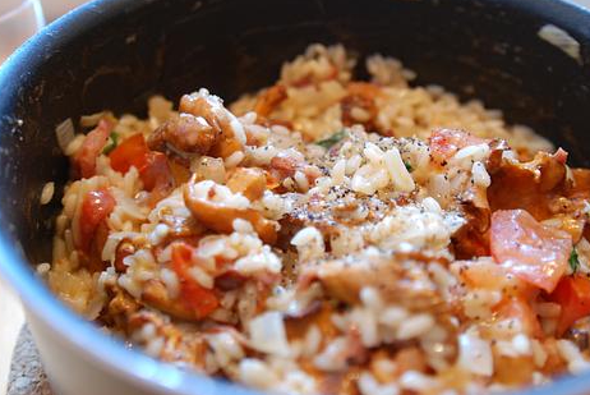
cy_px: 169
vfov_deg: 34.2
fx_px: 640
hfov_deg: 49.5
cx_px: 282
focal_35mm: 39
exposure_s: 1/13
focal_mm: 20
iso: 400
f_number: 2.8
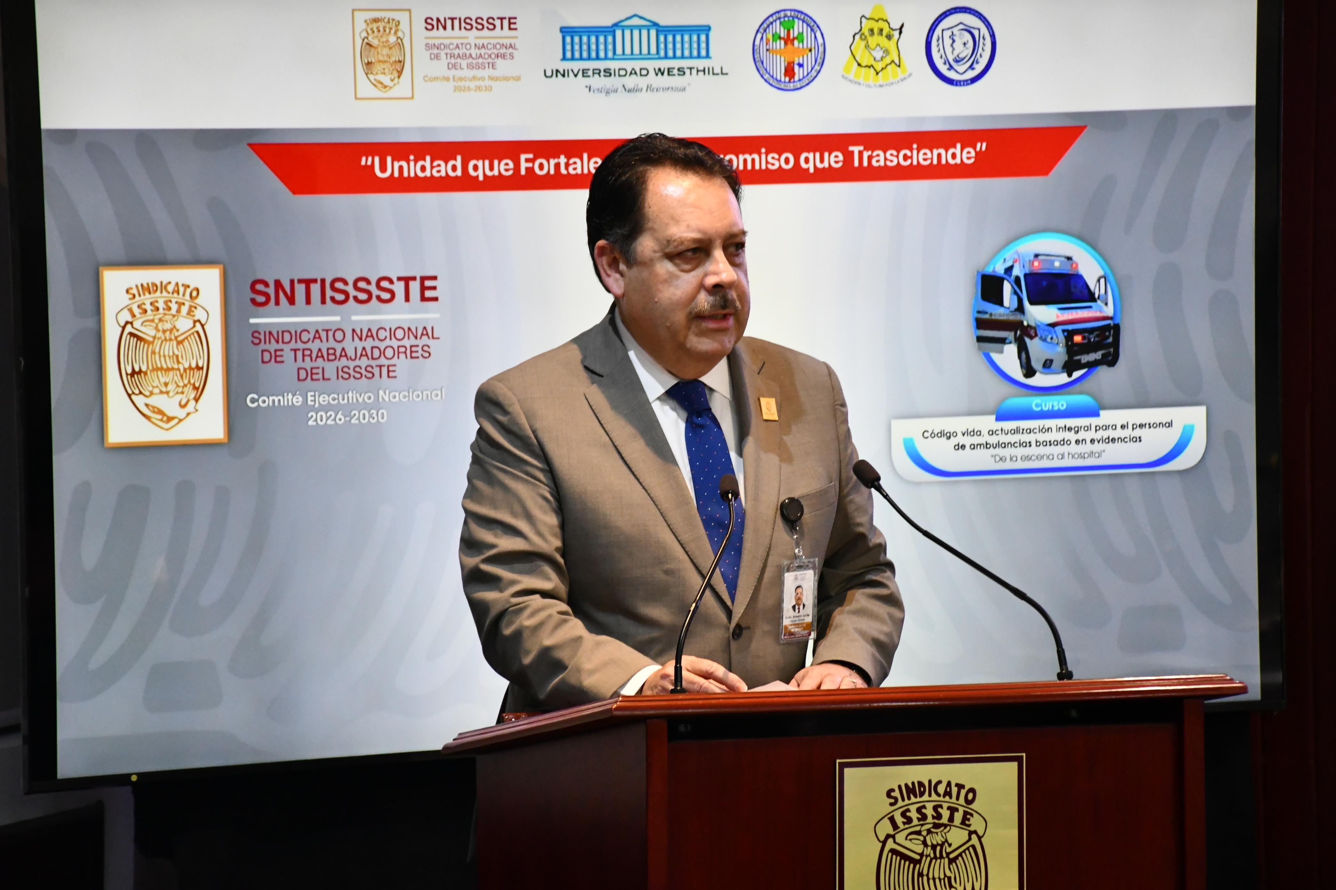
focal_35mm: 150
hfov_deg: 13.7
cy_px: 445
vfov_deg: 9.1
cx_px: 668
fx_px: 5566
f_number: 6.3
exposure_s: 1/60
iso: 3200
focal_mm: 100
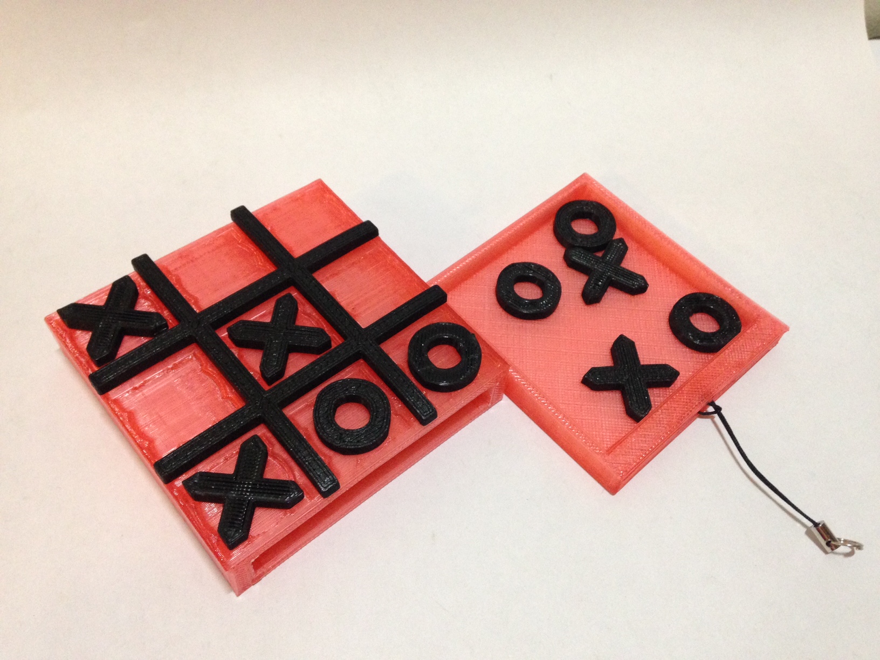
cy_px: 330
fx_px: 839
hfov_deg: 55.4
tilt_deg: -54.2
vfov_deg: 42.9
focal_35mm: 33
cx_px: 440
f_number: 2.4
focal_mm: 4.12
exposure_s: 1/20
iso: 250
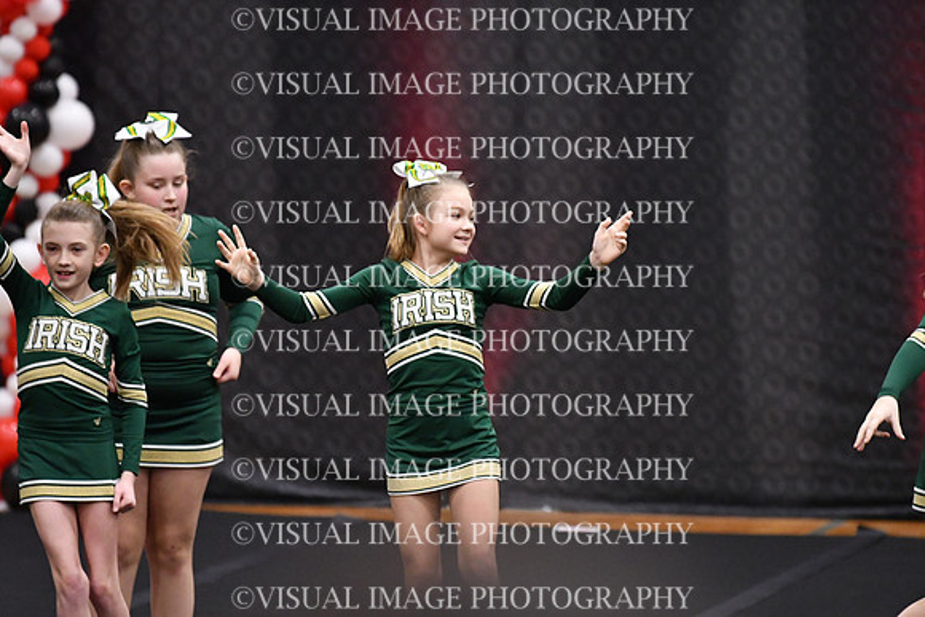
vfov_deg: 4.8
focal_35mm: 285
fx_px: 7324
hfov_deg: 7.2
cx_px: 462
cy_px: 308
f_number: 2.8
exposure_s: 1/800
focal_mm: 190
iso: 5000
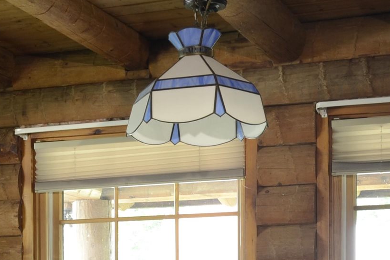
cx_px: 69
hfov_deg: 20.0
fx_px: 1094
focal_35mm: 101
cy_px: 347
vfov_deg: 13.0
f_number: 8
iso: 100
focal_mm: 18
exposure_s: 8
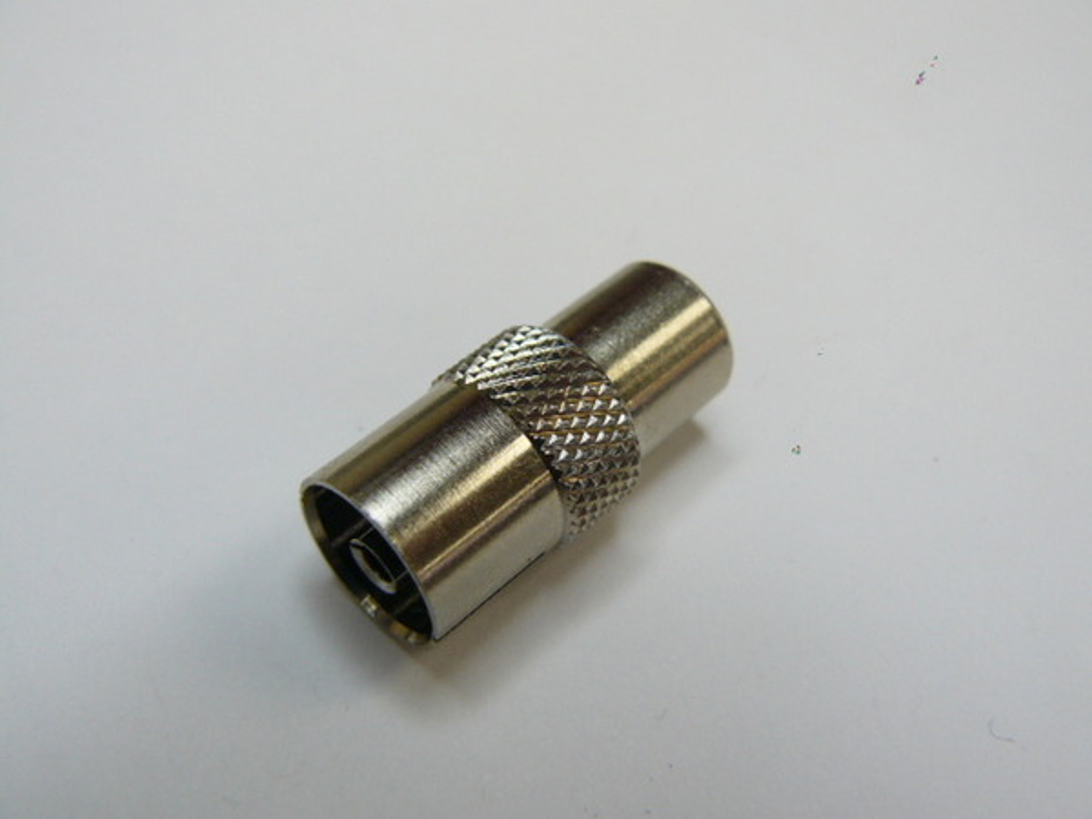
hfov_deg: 51.4
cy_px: 410
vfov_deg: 39.7
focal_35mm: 36
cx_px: 546
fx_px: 1136
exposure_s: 1/30
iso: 100
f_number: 3.2
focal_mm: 6
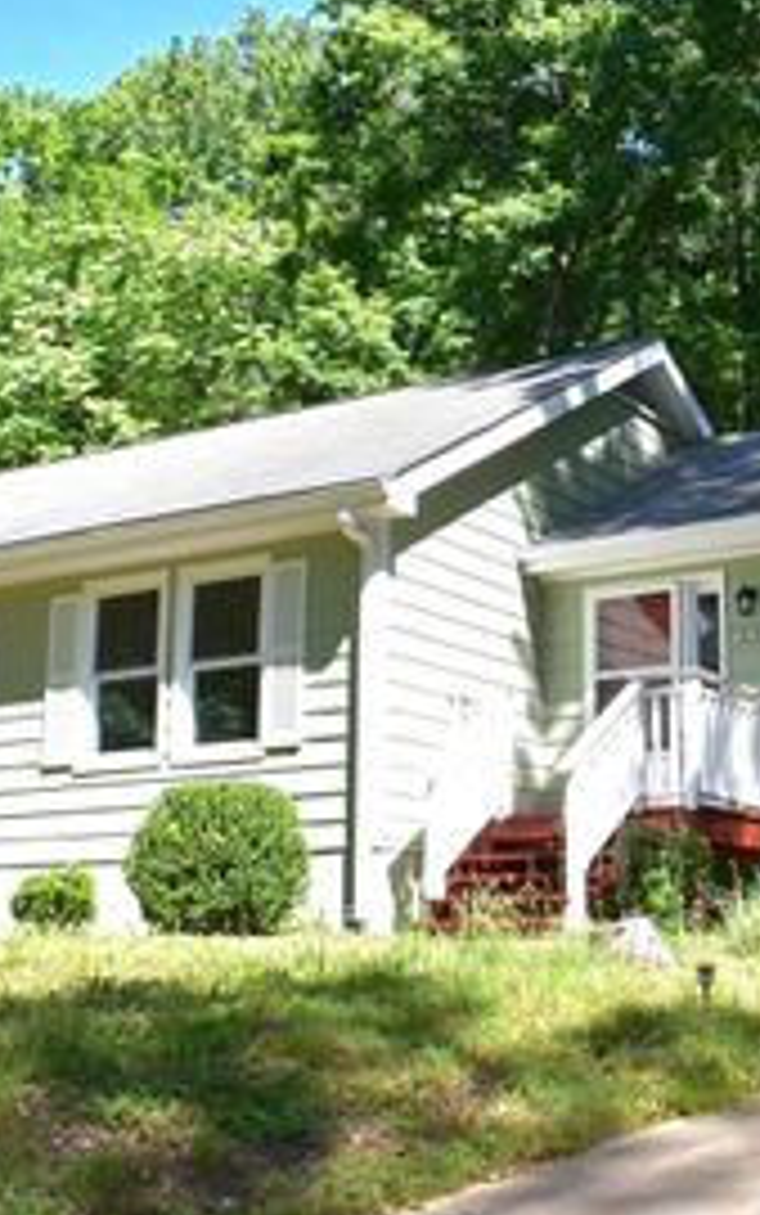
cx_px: 598
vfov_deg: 39.5
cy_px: 644
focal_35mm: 51
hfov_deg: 25.0
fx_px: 1688
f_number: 10
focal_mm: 18
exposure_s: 1/250
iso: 400
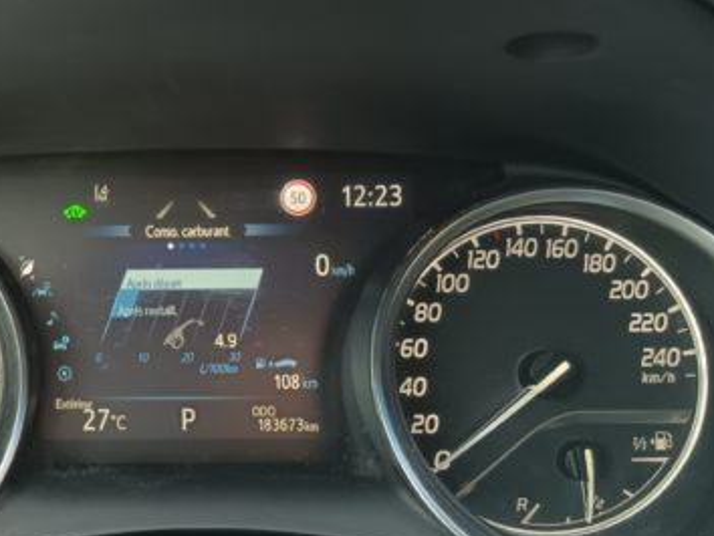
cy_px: 320
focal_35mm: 52
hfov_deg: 35.3
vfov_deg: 28.0
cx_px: 115
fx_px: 1073
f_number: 1.7
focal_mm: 5.27
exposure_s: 1/50
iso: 243
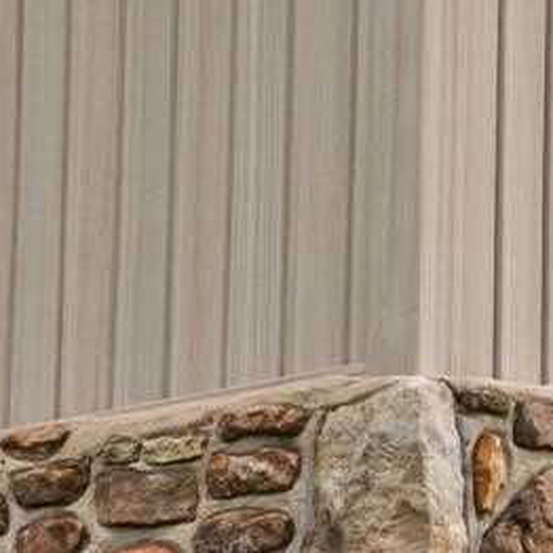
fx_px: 2639
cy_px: 931
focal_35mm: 146
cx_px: -357
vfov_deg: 11.3
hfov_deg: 11.3
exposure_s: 1/20
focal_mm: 12
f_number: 9
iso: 250
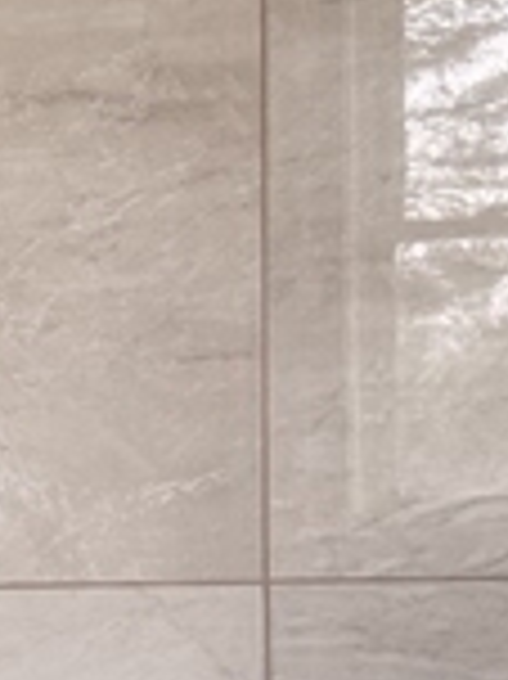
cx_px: -454
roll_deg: +1.8
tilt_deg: -4.2
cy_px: 635
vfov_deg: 15.9
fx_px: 2391
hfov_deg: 11.2
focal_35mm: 122
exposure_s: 1/121
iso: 160
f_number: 1.78
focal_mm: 6.76
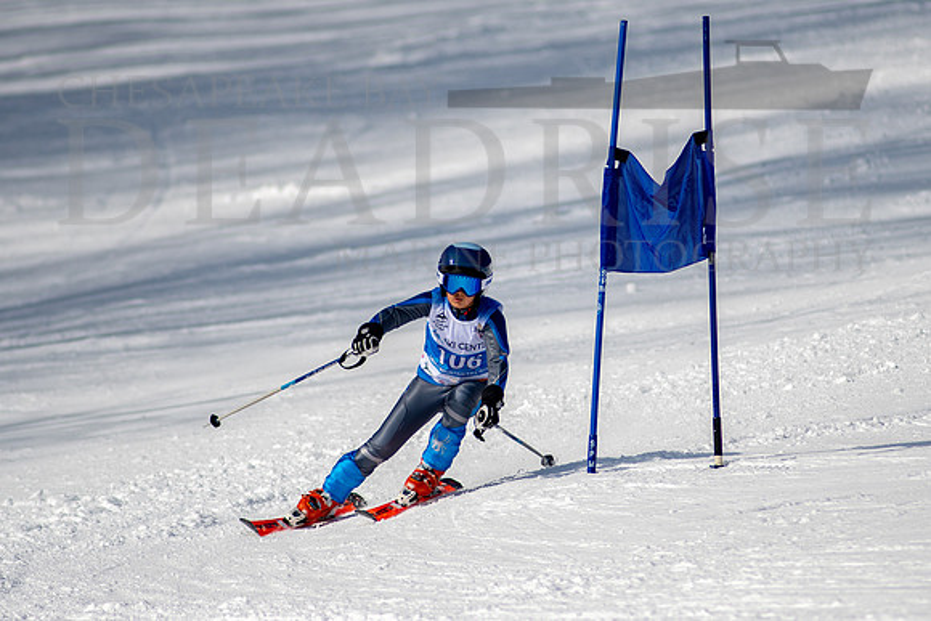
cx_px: 542
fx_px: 15956
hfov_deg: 3.3
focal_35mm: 617
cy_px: 294
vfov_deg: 2.2
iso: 100
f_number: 2.8
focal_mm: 300
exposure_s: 1/6400
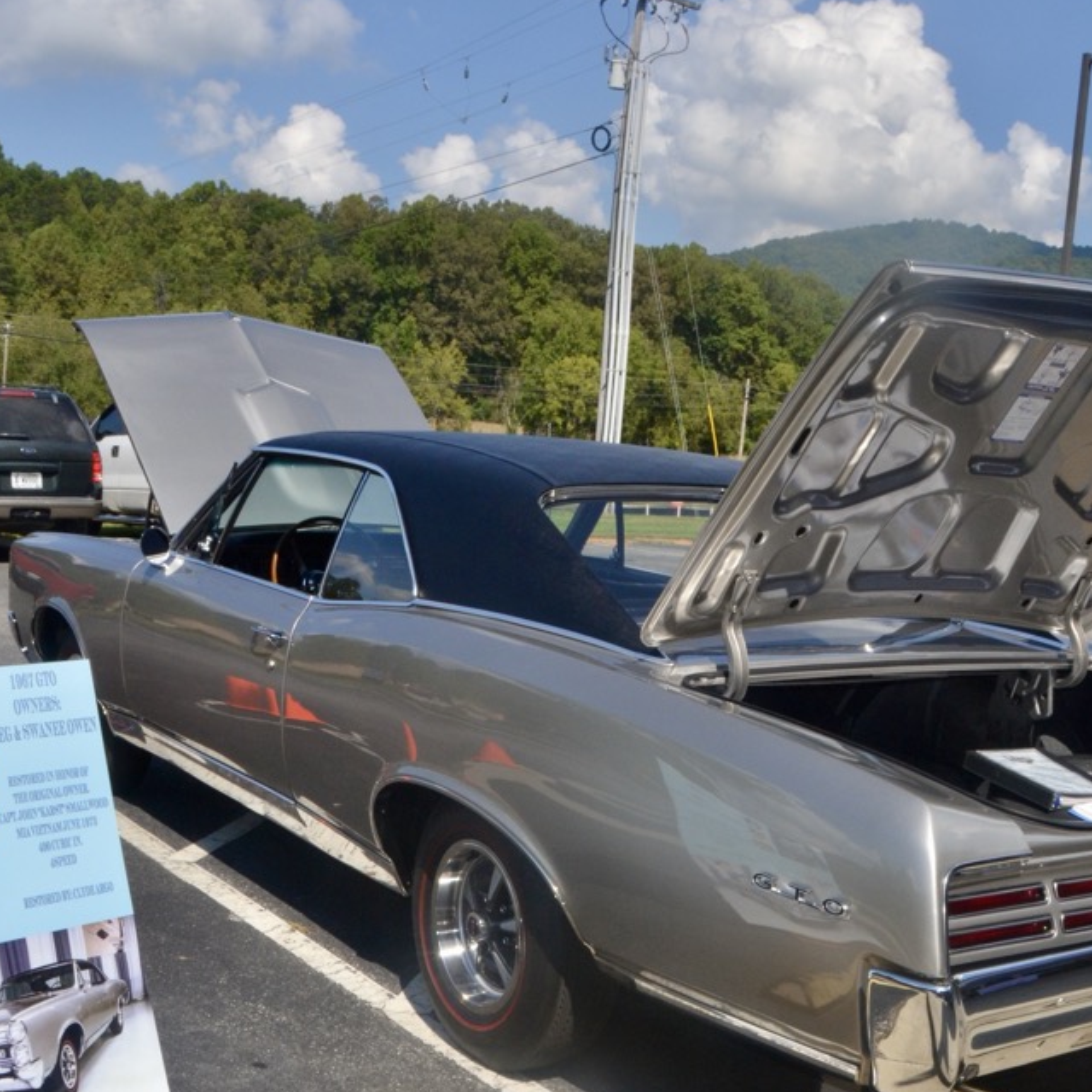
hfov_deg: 39.1
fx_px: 1535
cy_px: 638
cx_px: 594
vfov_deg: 39.1
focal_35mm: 43
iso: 360
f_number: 22
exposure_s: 1/200
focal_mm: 18
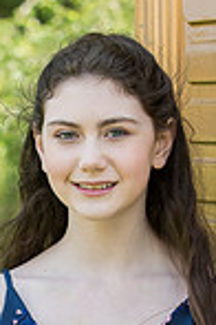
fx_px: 1926
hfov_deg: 6.4
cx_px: -11
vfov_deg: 9.5
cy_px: 380
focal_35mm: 214
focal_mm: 70
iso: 400
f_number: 4
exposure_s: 1/250
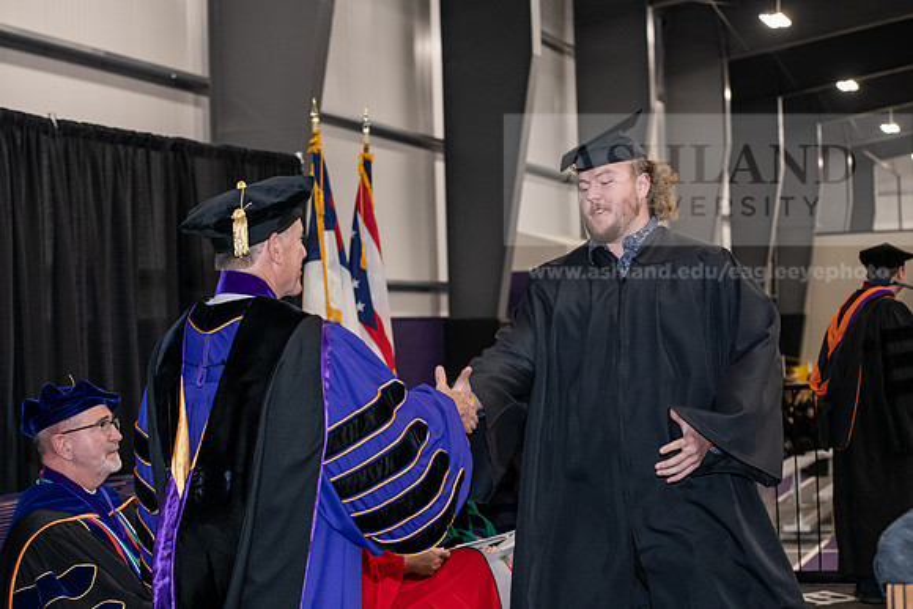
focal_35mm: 70
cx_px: 456
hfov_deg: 28.8
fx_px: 1776
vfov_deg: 19.5
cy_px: 304
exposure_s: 1/200
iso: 2500
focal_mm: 70
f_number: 5
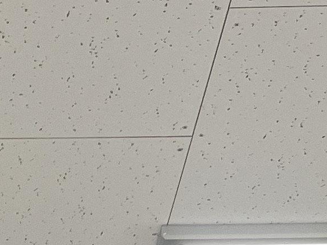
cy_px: 780
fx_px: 1690
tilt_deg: +9.4
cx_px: -128
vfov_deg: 7.2
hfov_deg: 10.7
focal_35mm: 179
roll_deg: -0.4
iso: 64
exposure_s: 1/60
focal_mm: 4.2
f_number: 1.6
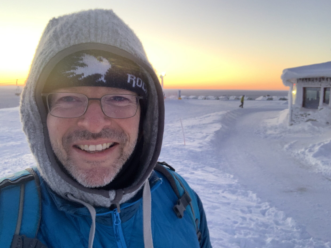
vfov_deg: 43.0
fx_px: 316
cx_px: 164
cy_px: 125
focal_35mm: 33
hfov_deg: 55.3
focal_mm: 2.87
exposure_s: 1/60
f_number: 2.2
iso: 250
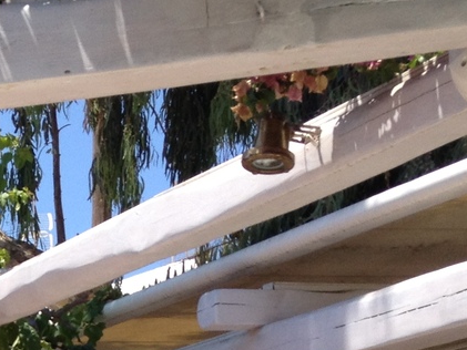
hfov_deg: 14.4
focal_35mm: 133
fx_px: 1795
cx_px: -81
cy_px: 638
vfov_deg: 10.5
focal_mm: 4.28
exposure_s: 1/1082
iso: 50
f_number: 2.4
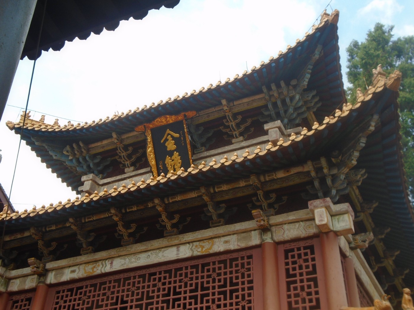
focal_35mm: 42
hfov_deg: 44.8
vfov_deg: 34.3
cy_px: 155
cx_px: 207
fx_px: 502
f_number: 4.1
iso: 100
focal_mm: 7.4
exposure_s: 1/250
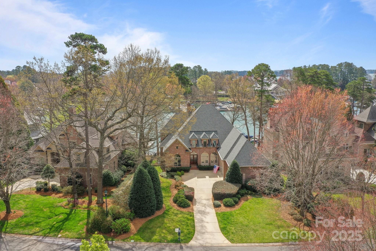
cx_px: 188
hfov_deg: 65.5
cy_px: 126
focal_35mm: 28
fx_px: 292
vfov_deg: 46.4
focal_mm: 10.26
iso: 100
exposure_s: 1/320
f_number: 5.6
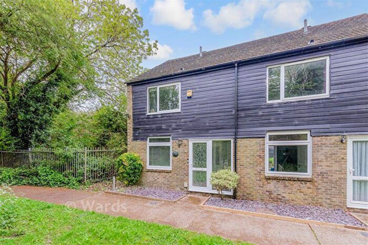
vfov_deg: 81.2
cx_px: 184
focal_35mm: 14
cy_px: 122
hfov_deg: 104.2
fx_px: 143
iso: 640
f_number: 8
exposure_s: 1/125
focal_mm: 14
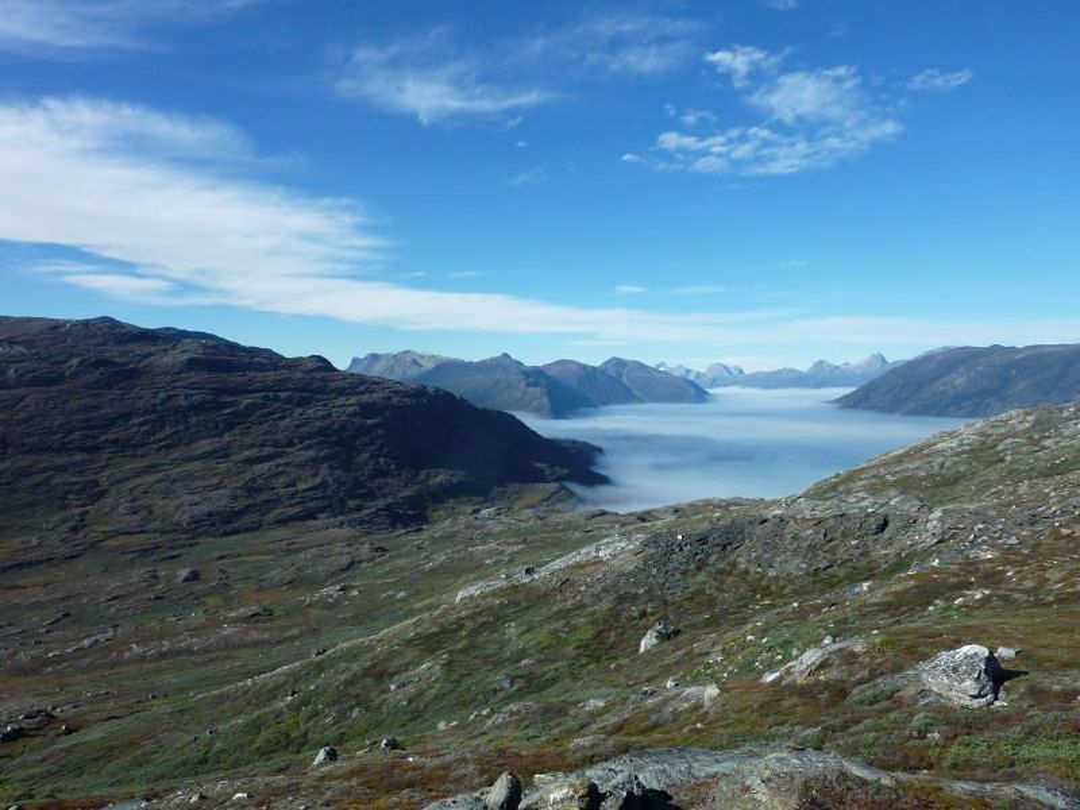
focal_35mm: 25
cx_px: 540
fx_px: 780
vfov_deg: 54.9
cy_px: 405
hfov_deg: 69.4
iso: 80
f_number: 5
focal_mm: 4.1
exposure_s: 1/500
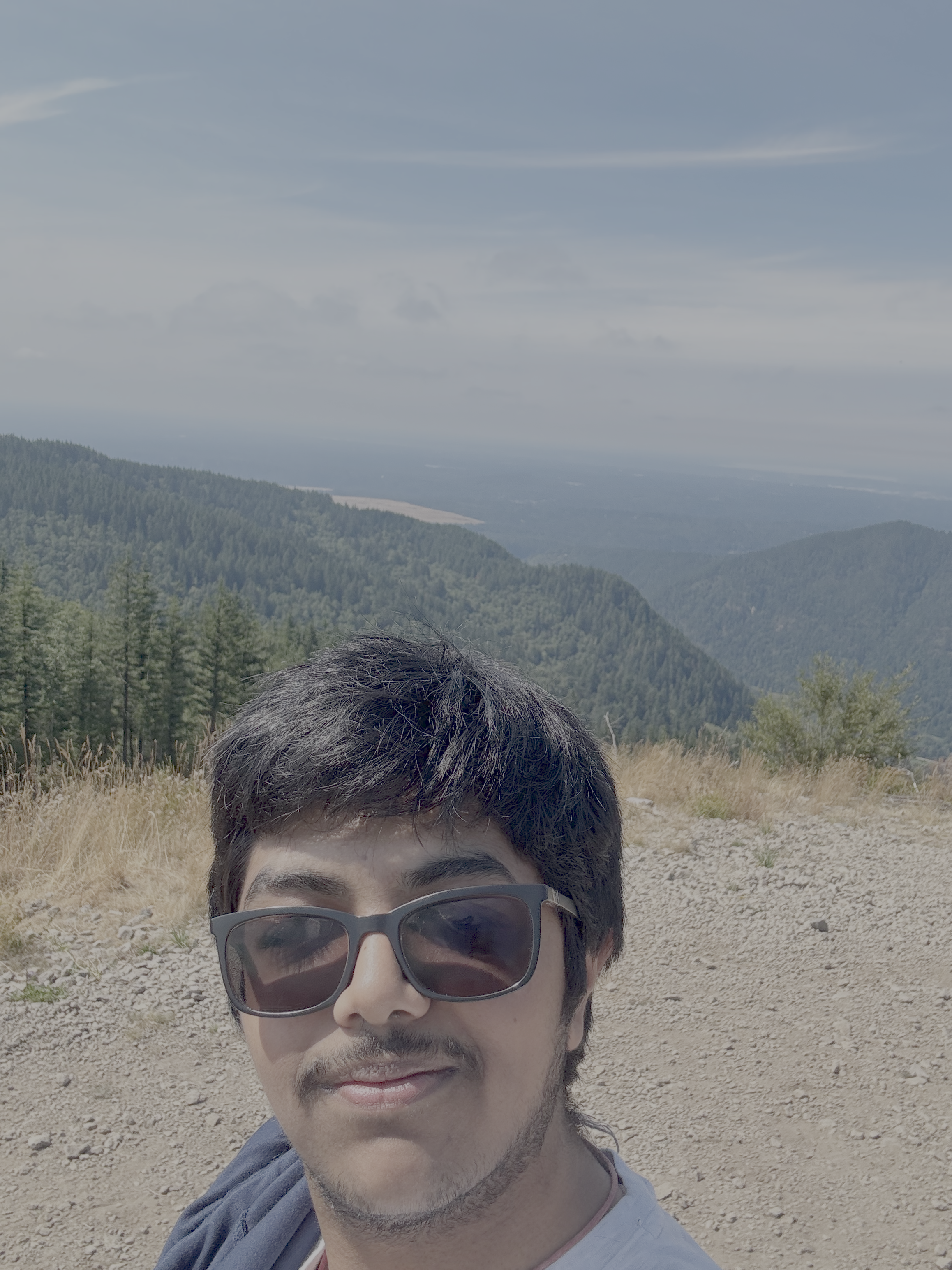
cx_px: 476
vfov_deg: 60.0
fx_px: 1100
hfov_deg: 46.8
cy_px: 635
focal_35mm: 30
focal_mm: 2.69
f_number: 1.9
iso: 25
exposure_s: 1/900
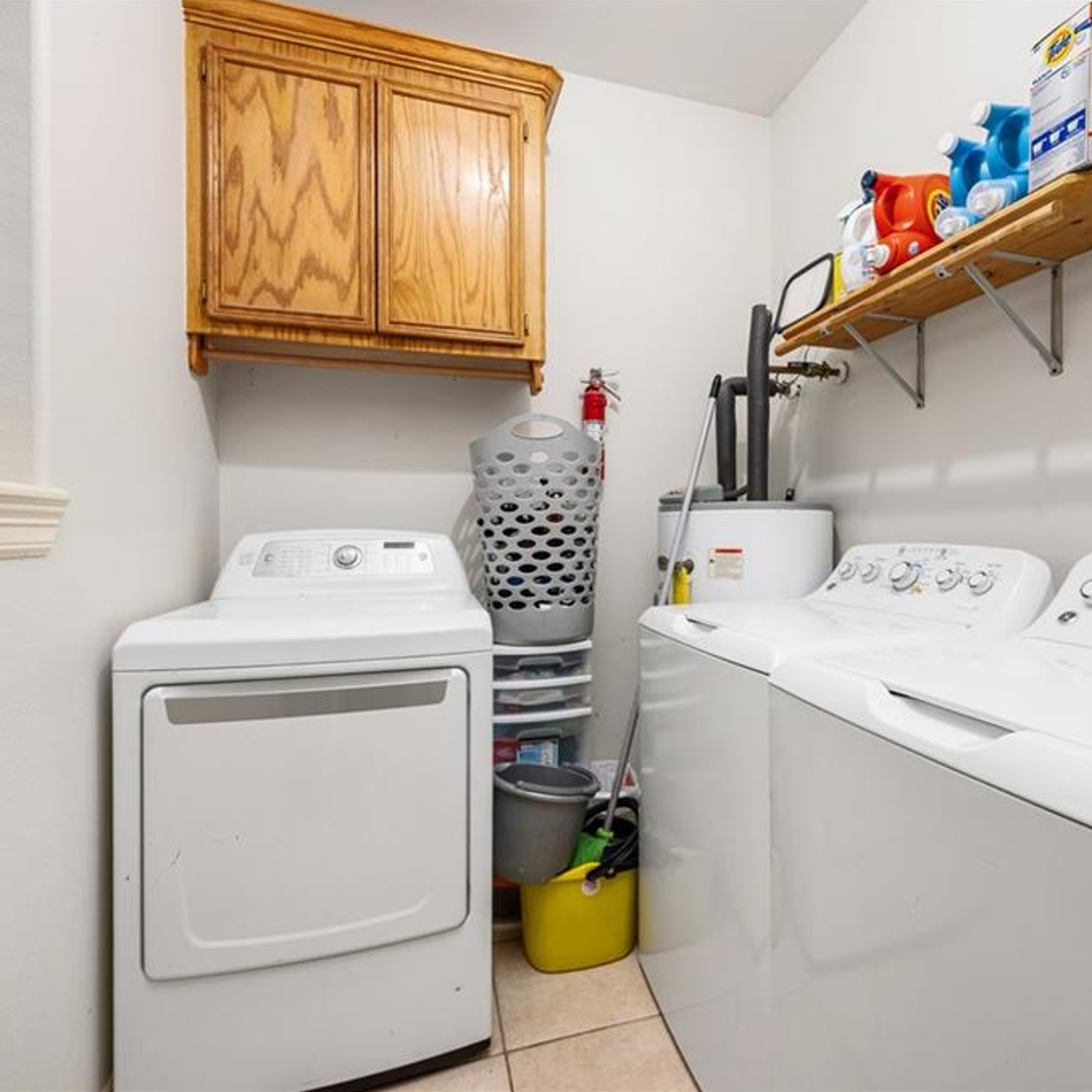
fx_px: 642
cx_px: 632
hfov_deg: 80.1
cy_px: 544
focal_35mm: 18
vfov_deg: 80.7
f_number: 8
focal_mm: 14
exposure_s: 1/1.67
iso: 100
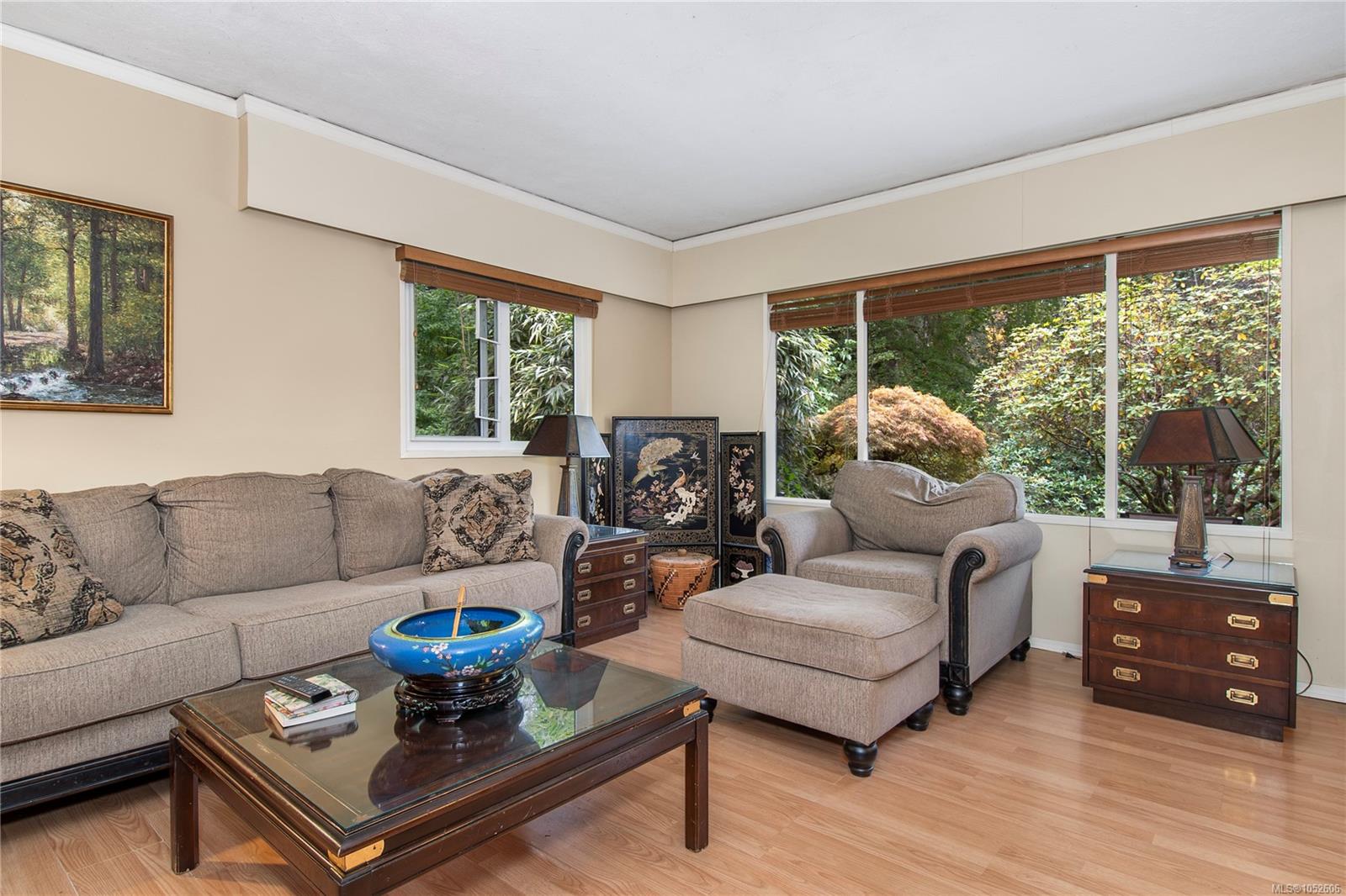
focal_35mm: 18
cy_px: 448
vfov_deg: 67.4
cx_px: 673
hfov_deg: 90.0
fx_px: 673
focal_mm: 12
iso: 320
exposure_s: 1/2
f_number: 8
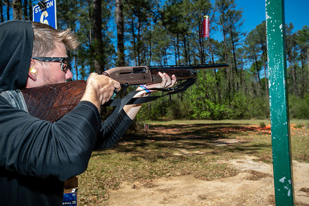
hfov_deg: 62.0
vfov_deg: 43.6
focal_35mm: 30
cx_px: 154
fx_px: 257
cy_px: 103
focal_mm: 30
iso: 100
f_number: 5.6
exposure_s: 1/250
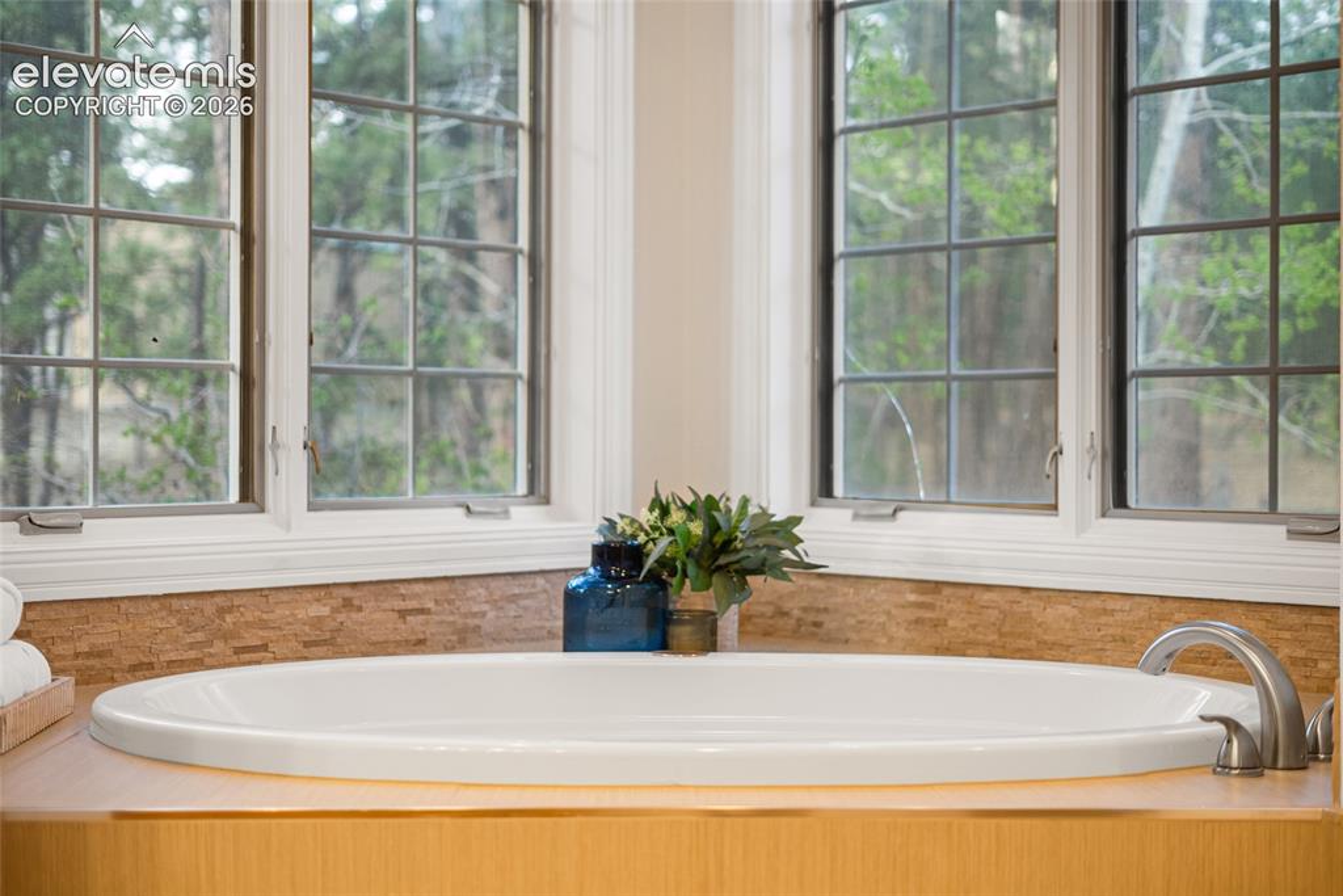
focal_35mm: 50
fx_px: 1865
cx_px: 672
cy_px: 448
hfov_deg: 39.6
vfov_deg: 27.0
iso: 200
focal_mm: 50
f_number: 1.8
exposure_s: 1/20
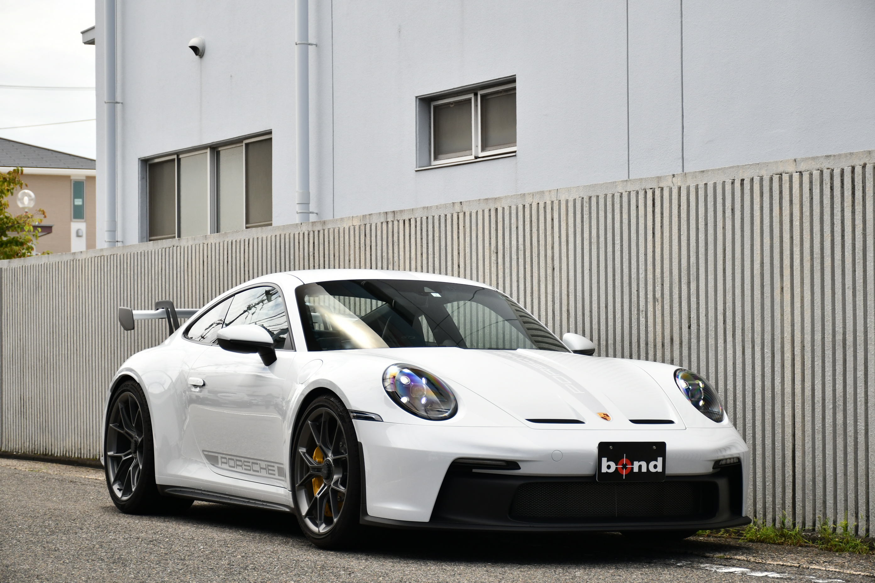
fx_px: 2187
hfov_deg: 22.6
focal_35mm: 90
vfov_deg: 15.2
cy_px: 292
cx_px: 438
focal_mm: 60
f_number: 5
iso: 320
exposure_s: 1/320
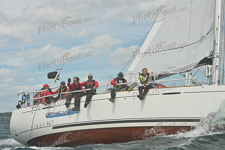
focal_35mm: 82
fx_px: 513
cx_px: 112
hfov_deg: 24.8
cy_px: 75
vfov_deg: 16.7
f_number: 10
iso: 320
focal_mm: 82
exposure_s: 1/1250
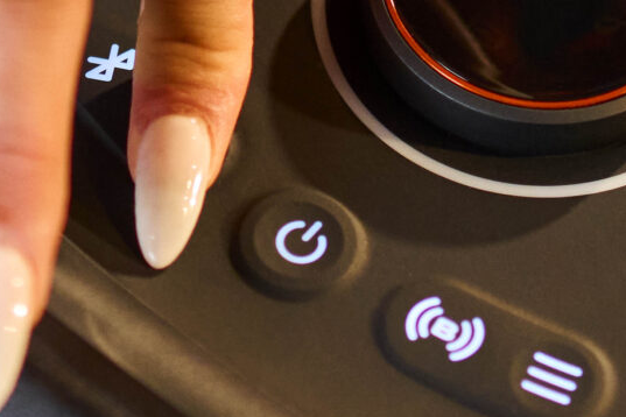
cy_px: 454
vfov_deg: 5.2
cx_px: 415
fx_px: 4556
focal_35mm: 262
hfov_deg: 7.9
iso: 1250
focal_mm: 55
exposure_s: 1/1250
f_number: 1.8
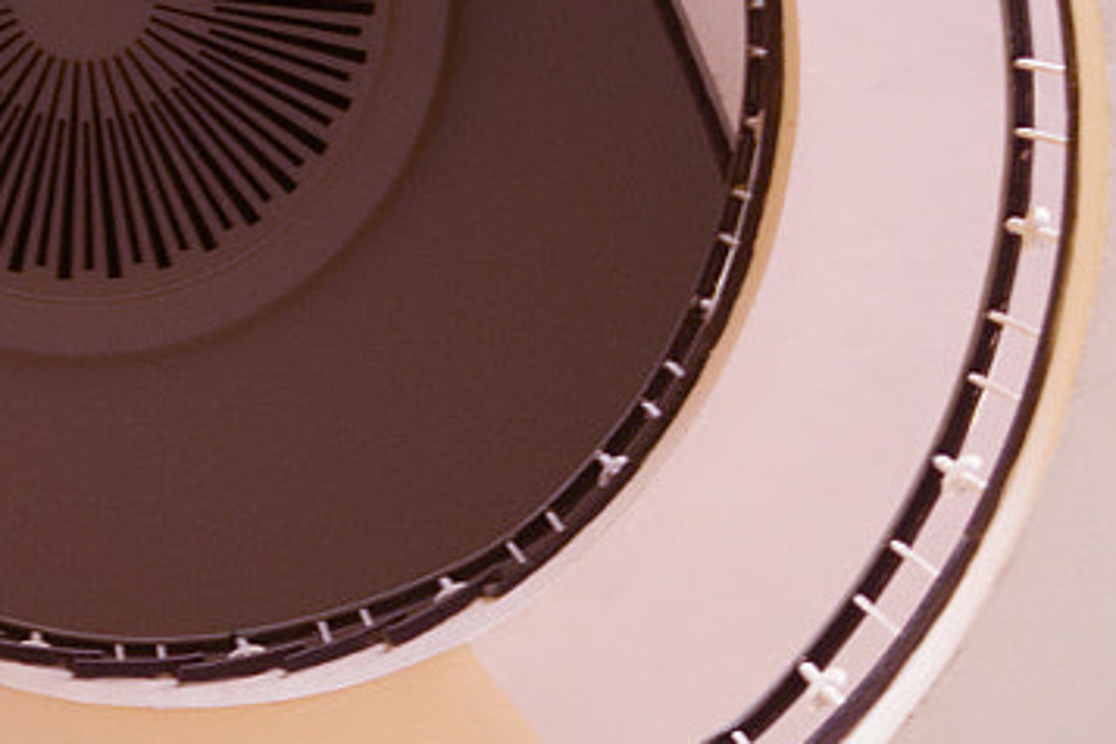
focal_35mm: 184
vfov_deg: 7.5
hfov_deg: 11.1
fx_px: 5704
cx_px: 163
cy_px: 314
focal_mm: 27
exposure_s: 1/30
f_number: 2.8
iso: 800
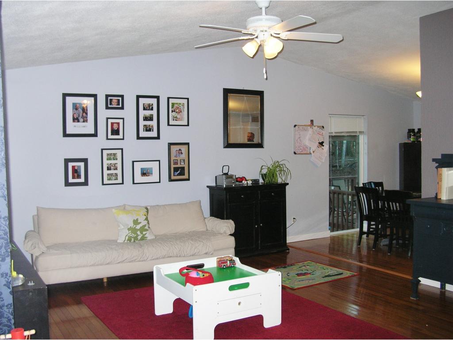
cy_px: 170
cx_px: 226
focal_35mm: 36
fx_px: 471
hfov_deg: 51.4
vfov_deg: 39.7
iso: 70
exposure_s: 1/60.1
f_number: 2.7
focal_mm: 6
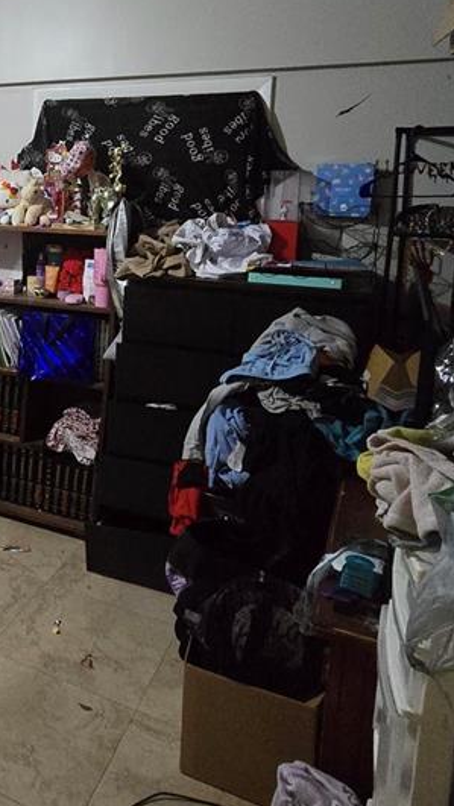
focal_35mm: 32
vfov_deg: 59.4
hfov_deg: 30.7
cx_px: -99
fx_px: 684
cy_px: 260
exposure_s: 1/60
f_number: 2.2
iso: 1250
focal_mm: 2.2
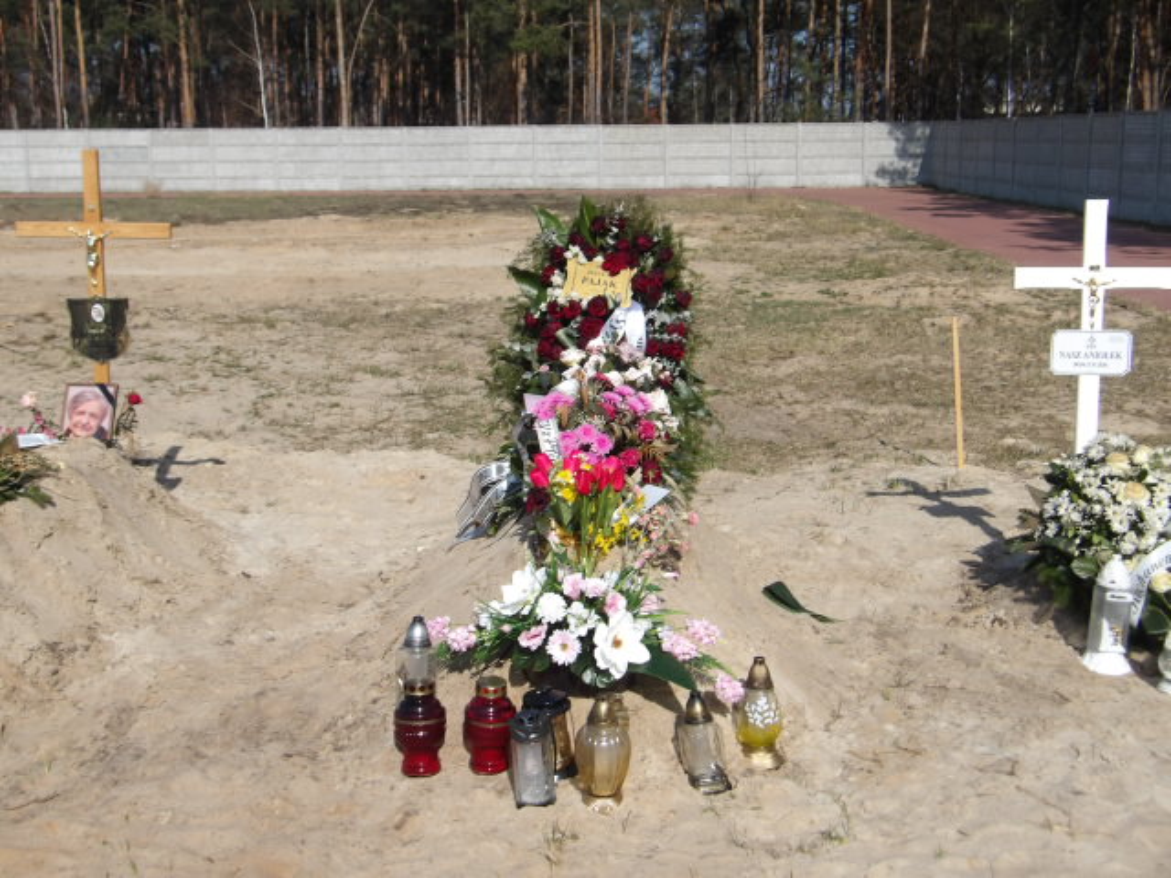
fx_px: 1421
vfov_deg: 34.3
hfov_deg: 44.8
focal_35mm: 42
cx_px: 586
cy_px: 439
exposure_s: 1/109
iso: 100
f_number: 13.1
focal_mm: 7.6
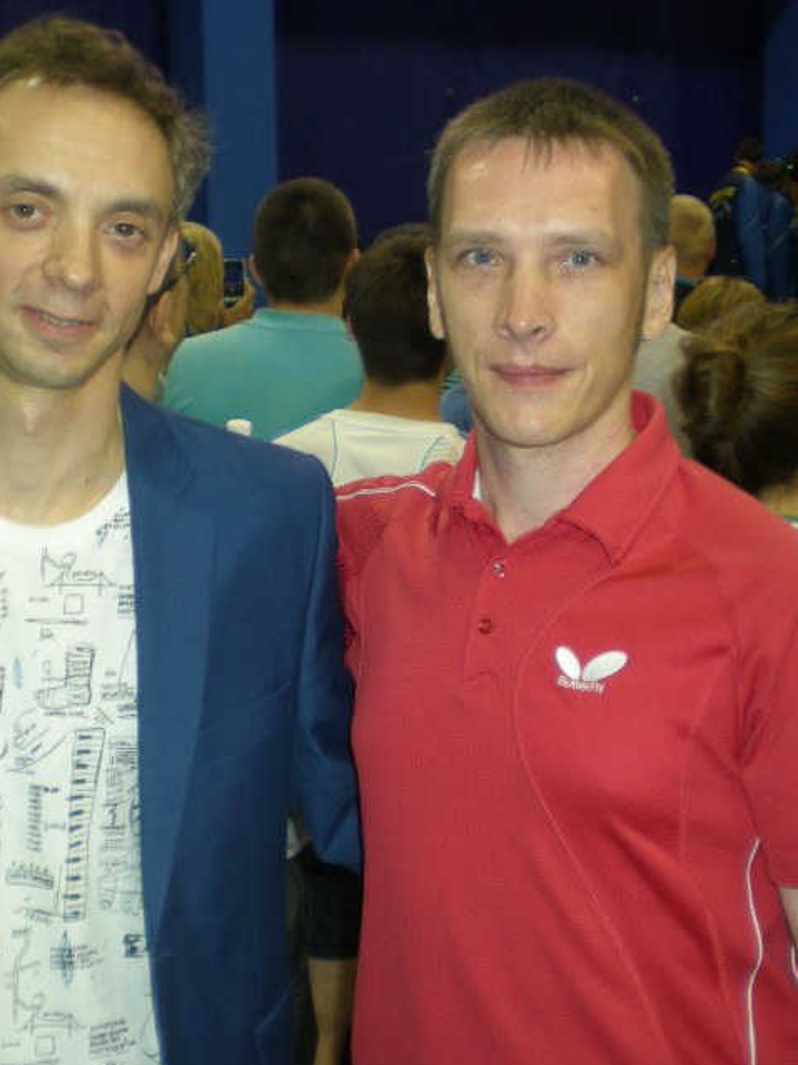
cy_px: 529
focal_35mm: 61
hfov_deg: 24.0
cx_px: 330
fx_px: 1876
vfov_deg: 31.7
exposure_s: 1/30
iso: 80
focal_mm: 6.3
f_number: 3.1
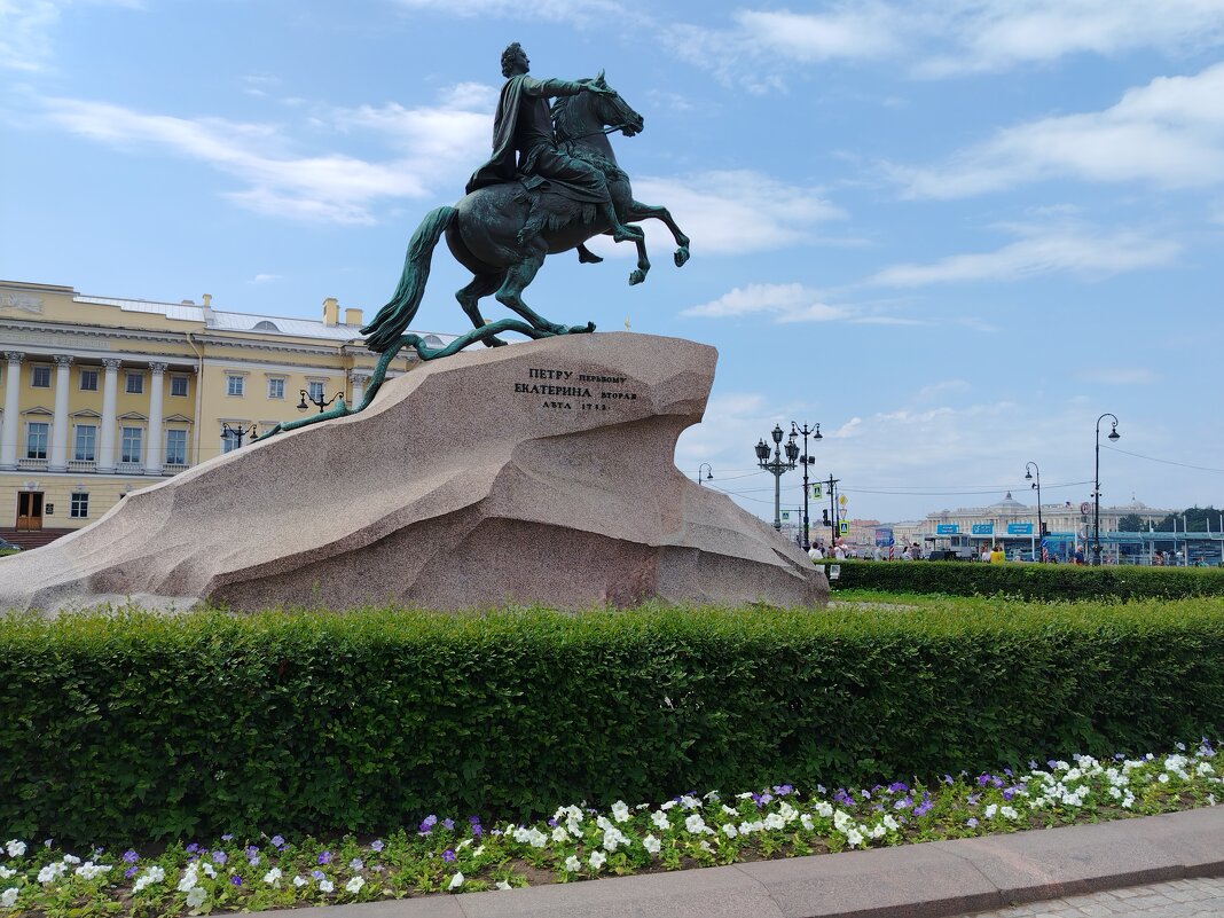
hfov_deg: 61.7
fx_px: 1025
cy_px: 459
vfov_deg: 48.2
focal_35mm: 29
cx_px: 612
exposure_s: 1/912
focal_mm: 5.25
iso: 100
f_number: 1.75
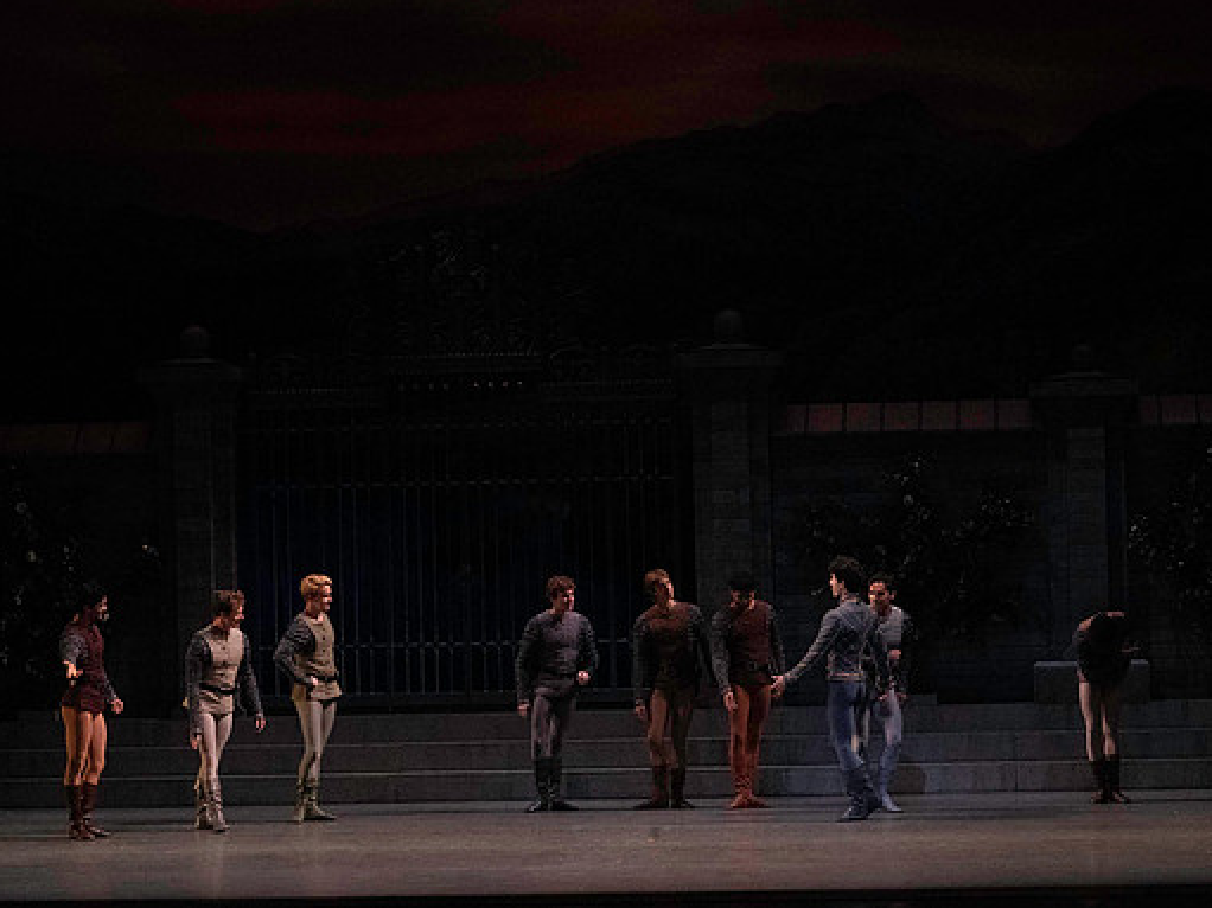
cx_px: 621
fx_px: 3745
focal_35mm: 107
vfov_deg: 13.8
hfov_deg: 18.4
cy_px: 454
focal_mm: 98
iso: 20000
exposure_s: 1/400
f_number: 13
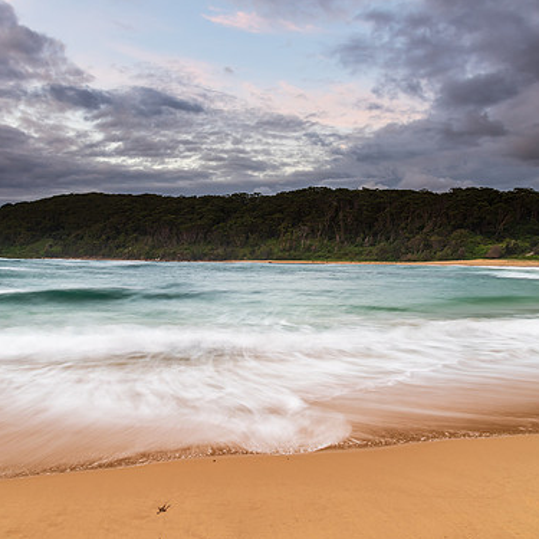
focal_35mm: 32
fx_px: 564
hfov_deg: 51.1
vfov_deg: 51.1
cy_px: 271
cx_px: 255
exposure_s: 1.3
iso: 100
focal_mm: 24
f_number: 9
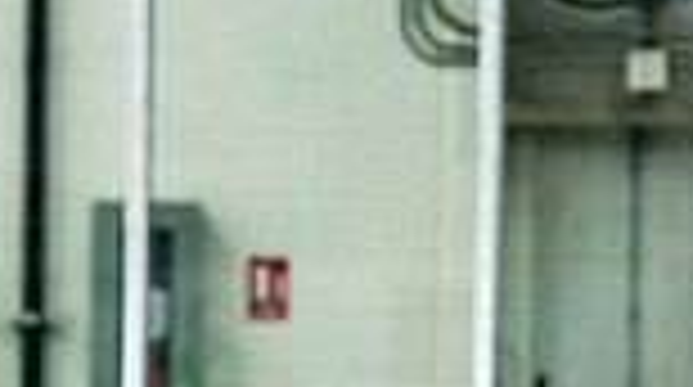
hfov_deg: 4.9
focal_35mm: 440
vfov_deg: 2.7
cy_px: 830
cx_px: -221
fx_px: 8071
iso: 2200
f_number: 2.8
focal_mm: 102
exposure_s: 1/640
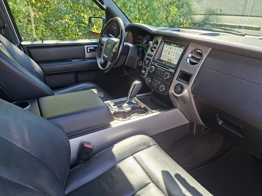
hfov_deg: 73.9
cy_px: 98
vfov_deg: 58.9
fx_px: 174
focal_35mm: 23
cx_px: 131
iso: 40
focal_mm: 5.54
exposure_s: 1/100
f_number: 1.8
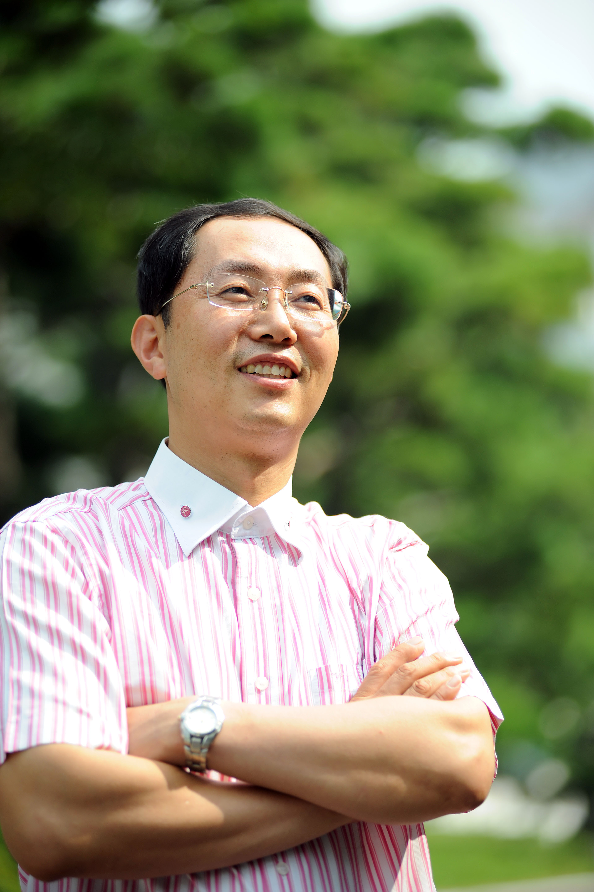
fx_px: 2974
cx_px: 297
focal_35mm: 120
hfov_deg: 11.4
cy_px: 446
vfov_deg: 17.1
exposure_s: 1/1000
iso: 200
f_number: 2.8
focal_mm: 120
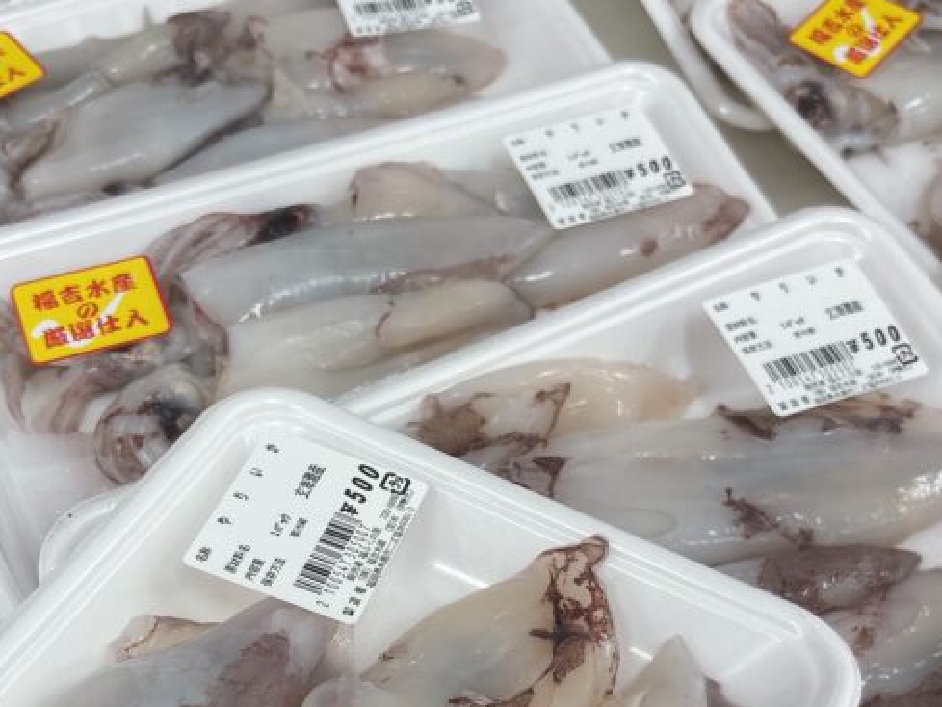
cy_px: 647
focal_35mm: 51
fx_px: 1388
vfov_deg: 27.5
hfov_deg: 37.3
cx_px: 362
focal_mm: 5.96
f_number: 1.6
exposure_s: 1/60
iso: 64
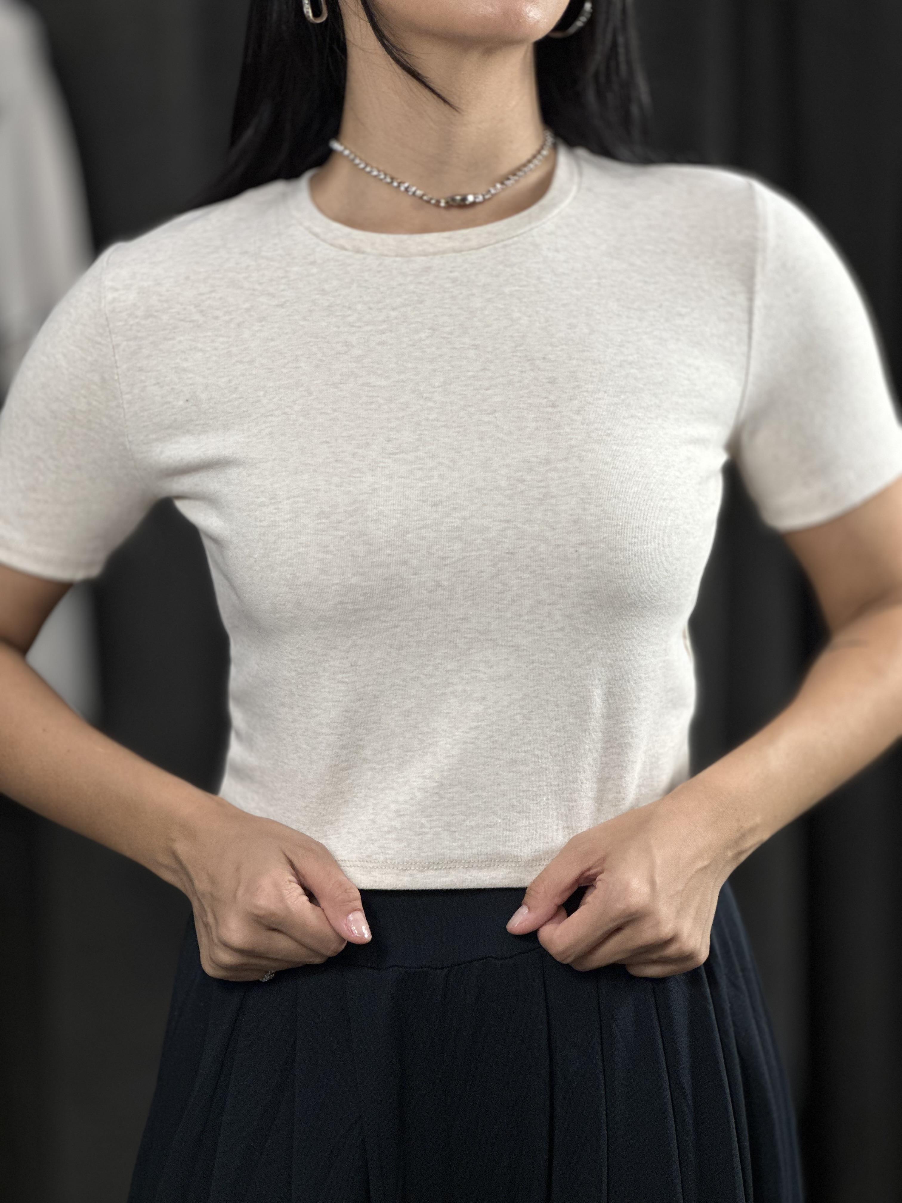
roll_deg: +0.4
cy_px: 602
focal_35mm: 77
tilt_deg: -4.7
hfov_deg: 19.1
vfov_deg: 25.3
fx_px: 2675
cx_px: 451
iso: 64
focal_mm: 9
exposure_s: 1/100
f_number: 2.8
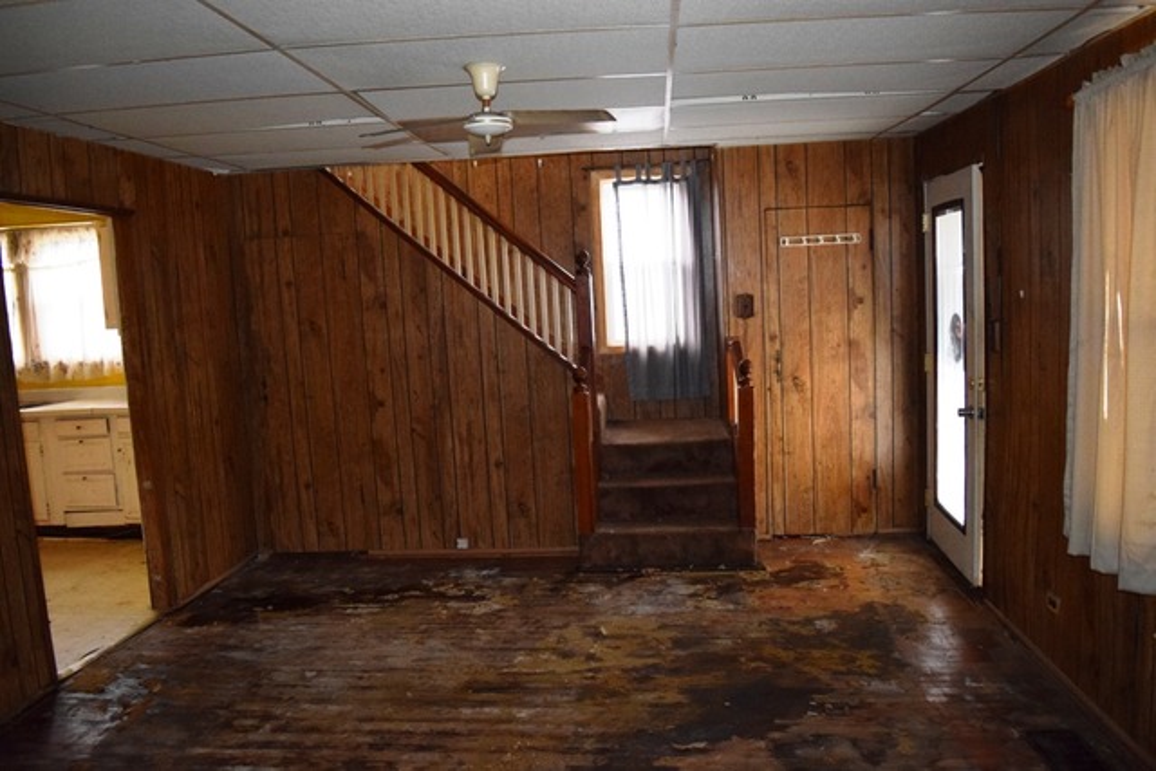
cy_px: 386
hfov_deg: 67.4
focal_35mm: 27
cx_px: 578
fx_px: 867
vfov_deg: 48.0
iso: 3200
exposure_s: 1/60
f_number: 3.5
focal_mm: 18
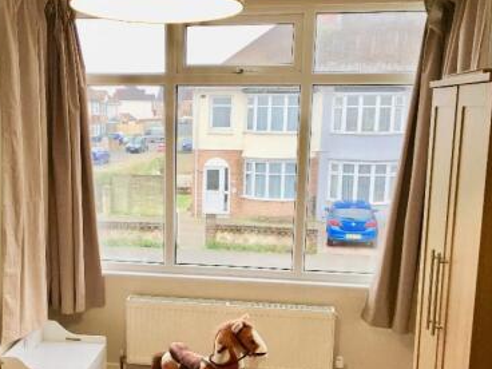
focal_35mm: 46
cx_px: 156
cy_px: 237
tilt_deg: -10.7
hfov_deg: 40.6
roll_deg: -0.3
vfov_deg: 31.3
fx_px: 654
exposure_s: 1/33
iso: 40
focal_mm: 4.15
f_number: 2.2
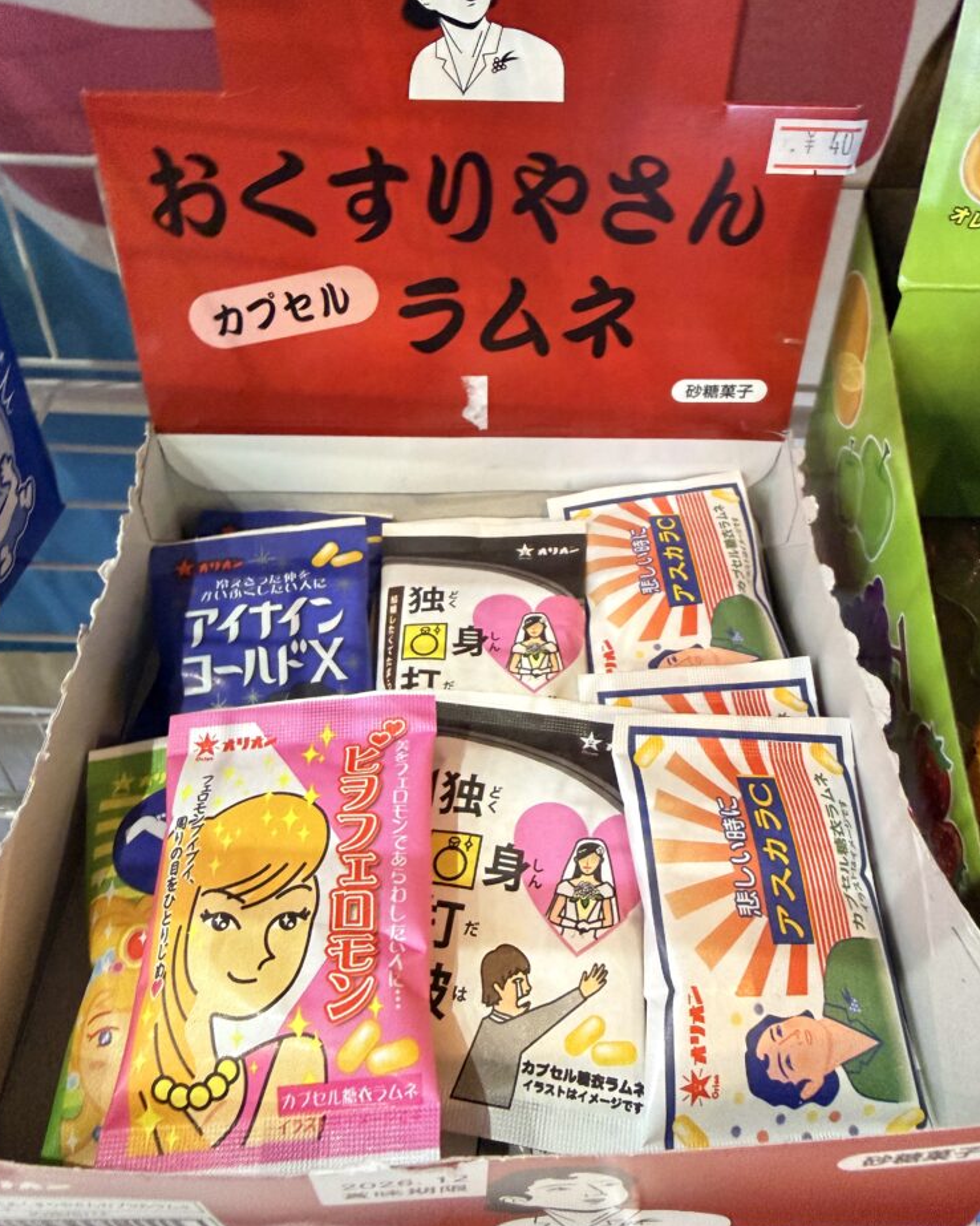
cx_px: 493
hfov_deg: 54.9
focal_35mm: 26
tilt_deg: -39.1
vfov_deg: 65.9
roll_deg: -2.5
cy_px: 551
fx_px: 943
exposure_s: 1/50
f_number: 2.2
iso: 640
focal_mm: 2.22
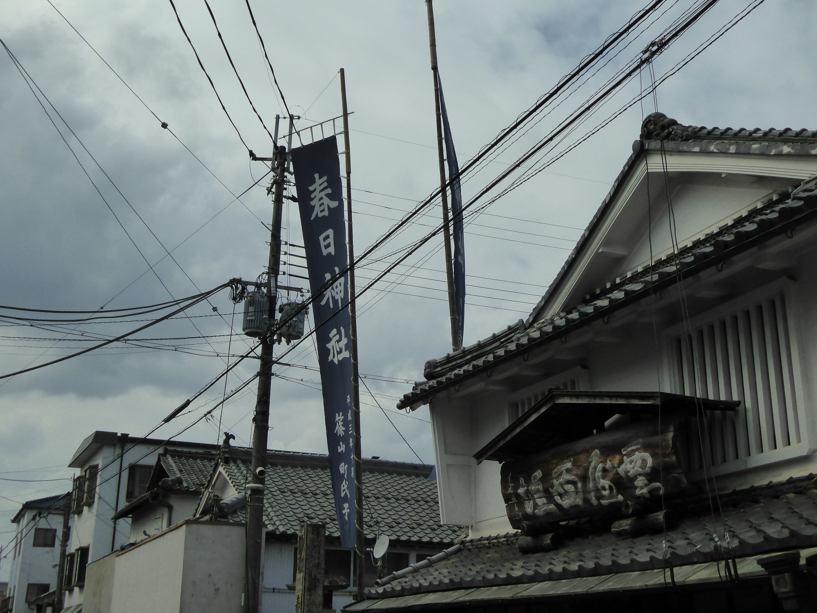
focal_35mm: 46
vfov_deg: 31.5
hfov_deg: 41.2
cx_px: 408
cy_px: 306
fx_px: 1086
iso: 200
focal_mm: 7.8
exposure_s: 1/2000
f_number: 3.9
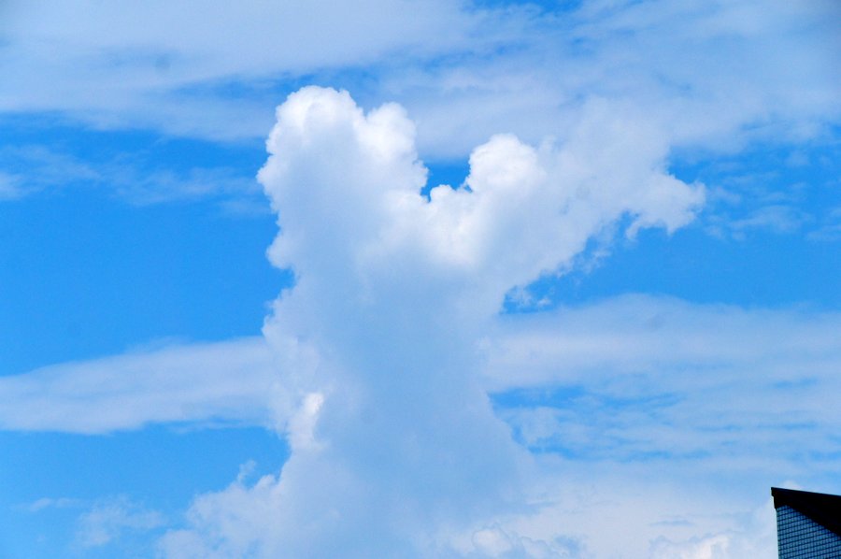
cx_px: 420
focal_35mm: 172
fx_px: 4025
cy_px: 280
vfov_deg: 7.9
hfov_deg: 11.9
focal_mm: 115
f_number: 10
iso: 200
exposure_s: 1/1250
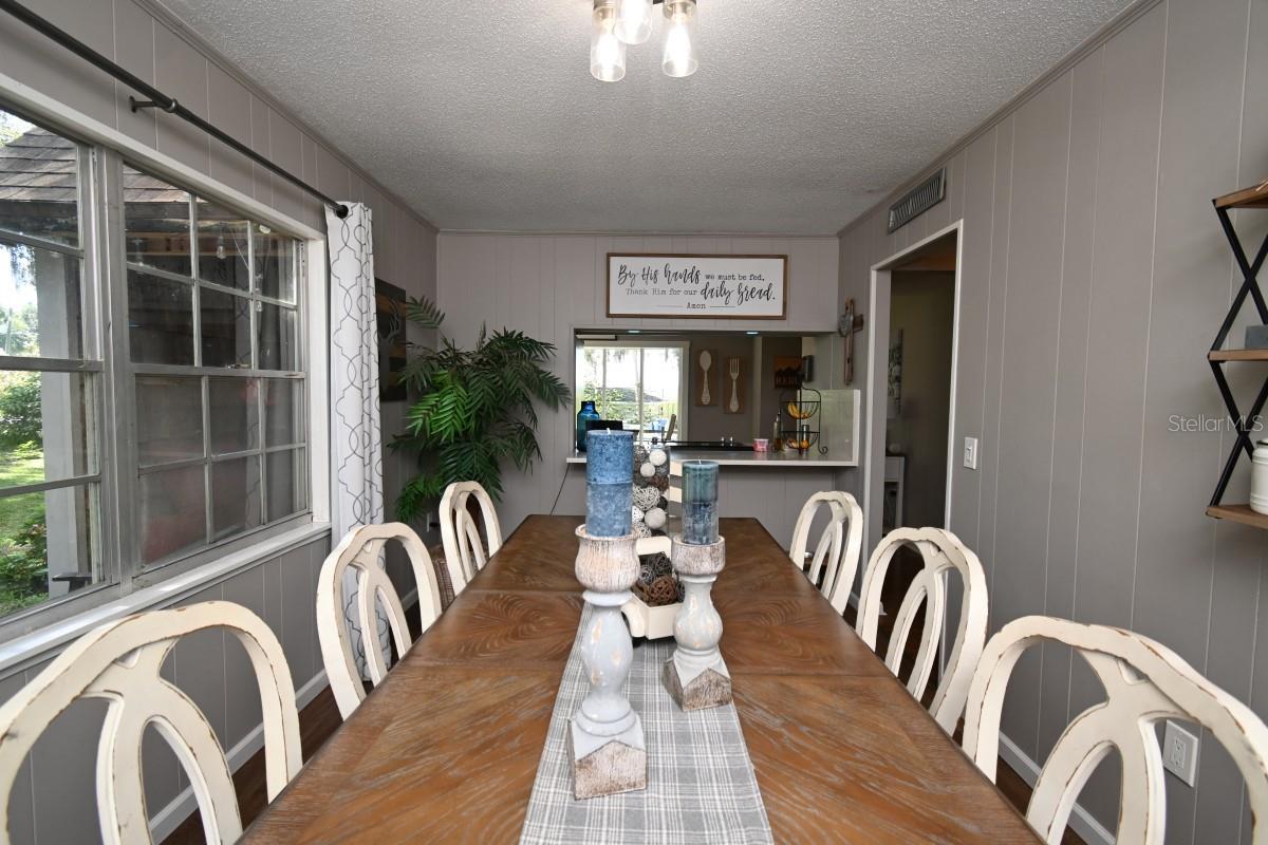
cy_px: 422
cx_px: 634
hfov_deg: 100.4
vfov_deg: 77.3
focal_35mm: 15
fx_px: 528
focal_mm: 10
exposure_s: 1/60
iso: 200
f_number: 4.5
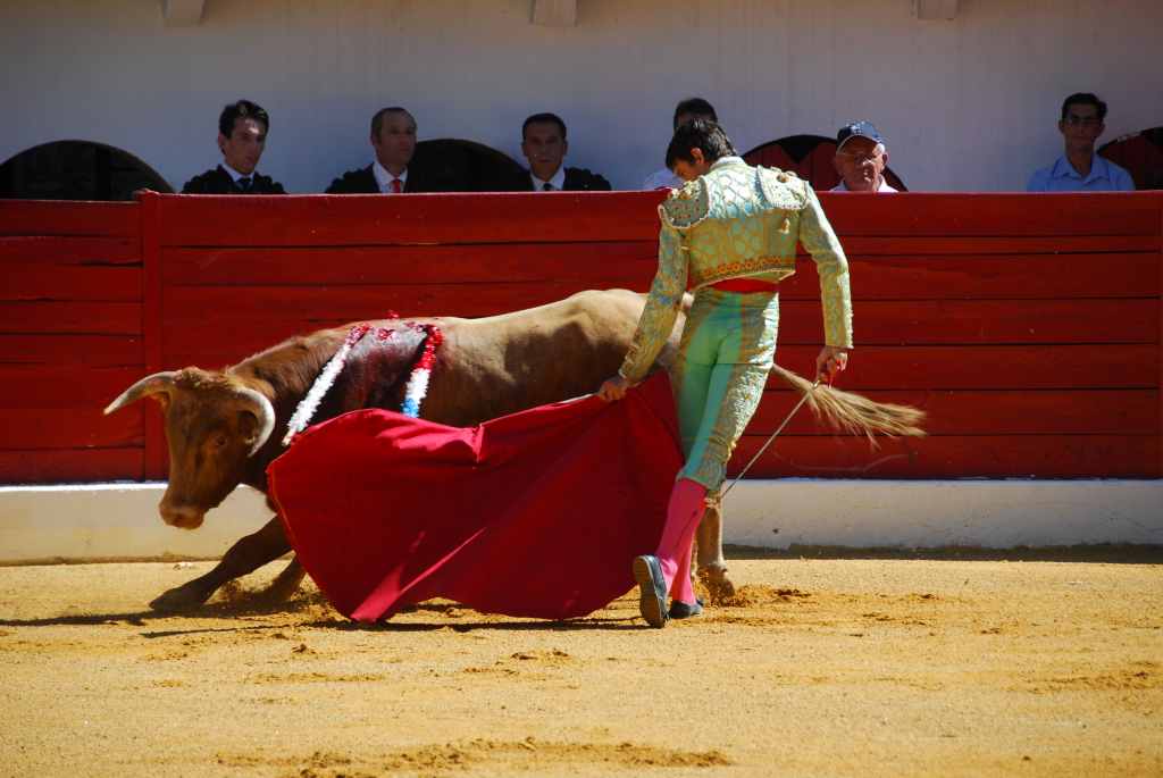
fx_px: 7276
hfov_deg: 9.1
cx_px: 582
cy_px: 389
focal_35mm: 225
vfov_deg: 6.1
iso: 220
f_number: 5.6
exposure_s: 1/500
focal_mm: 150
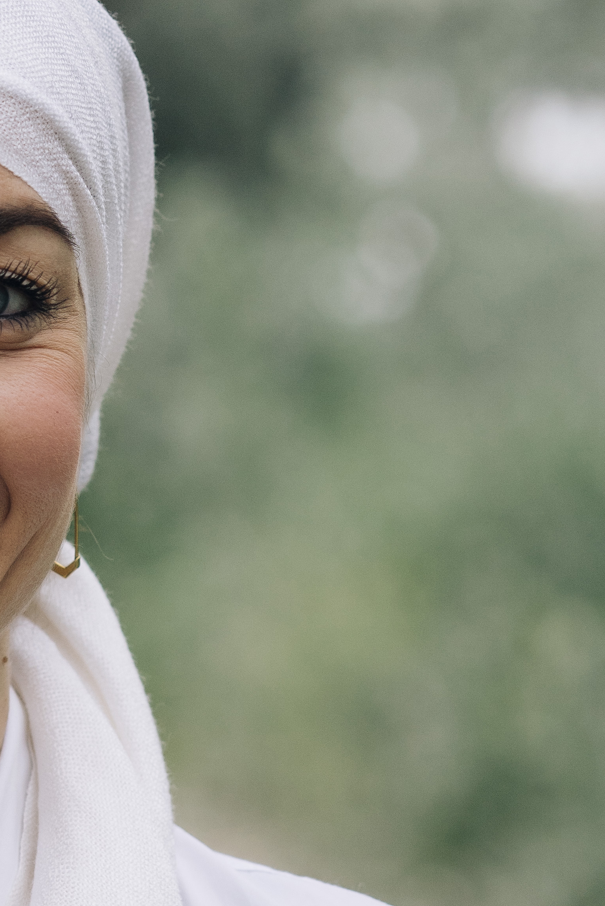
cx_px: -160
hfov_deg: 4.7
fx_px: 7382
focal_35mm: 293
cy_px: 216
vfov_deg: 7.0
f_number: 4
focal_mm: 85
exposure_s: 1/1000
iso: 500
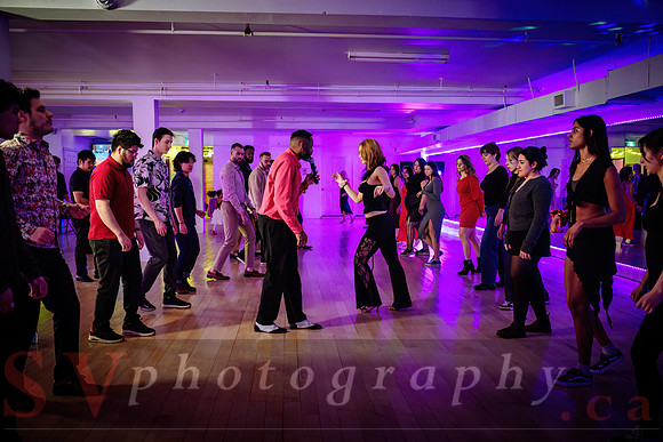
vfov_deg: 46.4
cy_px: 221
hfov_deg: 65.5
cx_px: 332
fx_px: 516
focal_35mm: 28
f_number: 2
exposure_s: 1/200
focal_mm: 28
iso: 2000
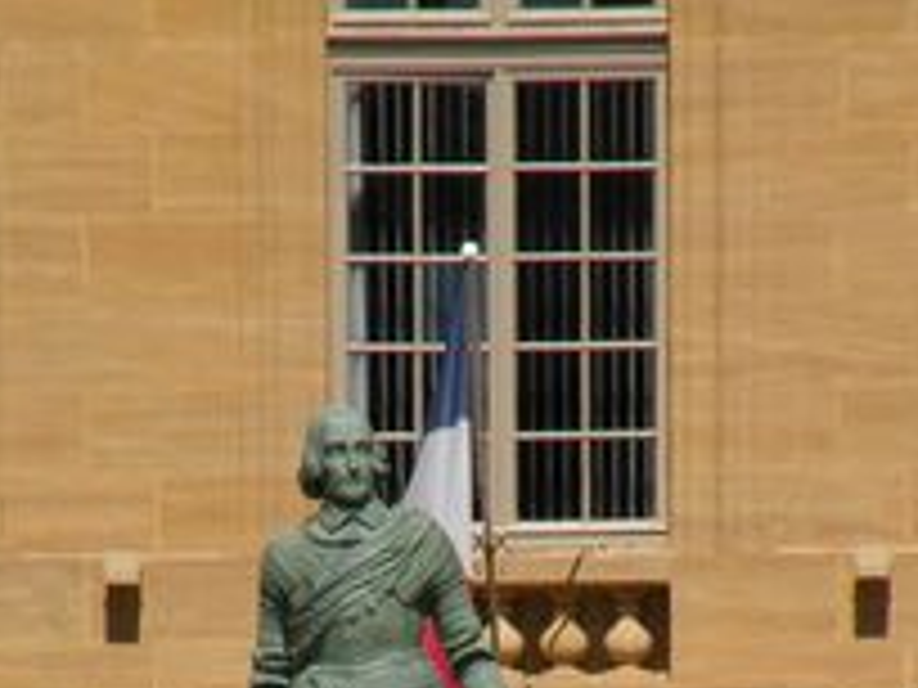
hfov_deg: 2.5
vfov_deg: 1.9
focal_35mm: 779
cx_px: 459
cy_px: 857
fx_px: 20659
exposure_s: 1/527
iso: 64
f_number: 6.3
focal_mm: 55
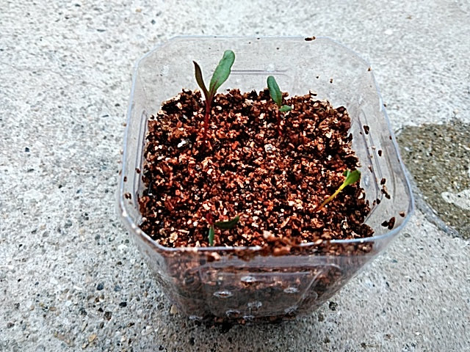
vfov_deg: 51.4
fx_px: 367
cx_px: 235
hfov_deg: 65.3
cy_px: 176
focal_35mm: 27
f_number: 2.2
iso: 92
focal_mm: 3.46
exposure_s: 1/125
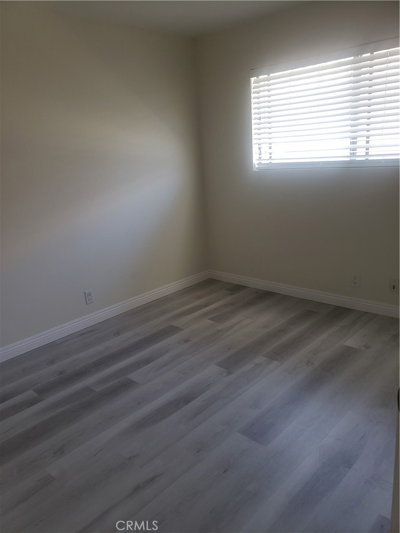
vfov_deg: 67.3
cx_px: 200
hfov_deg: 53.1
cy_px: 266
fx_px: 401
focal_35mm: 26
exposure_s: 1/60
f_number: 2.4
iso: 160
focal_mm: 4.3
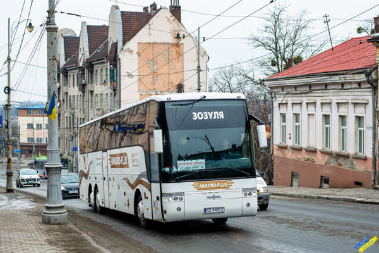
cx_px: 190
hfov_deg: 39.6
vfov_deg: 27.0
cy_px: 126
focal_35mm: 50
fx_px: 526
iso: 250
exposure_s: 1/400
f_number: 4
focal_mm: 50
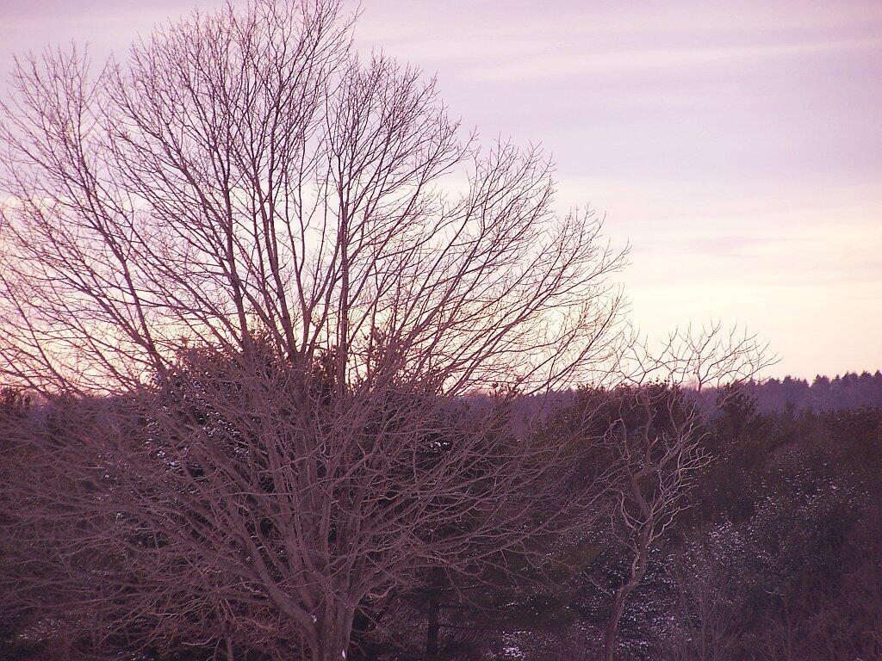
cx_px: 441
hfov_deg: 6.3
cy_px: 330
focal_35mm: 317
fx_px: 8077
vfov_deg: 4.7
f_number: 3.6
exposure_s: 1/250
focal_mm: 52.6
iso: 80
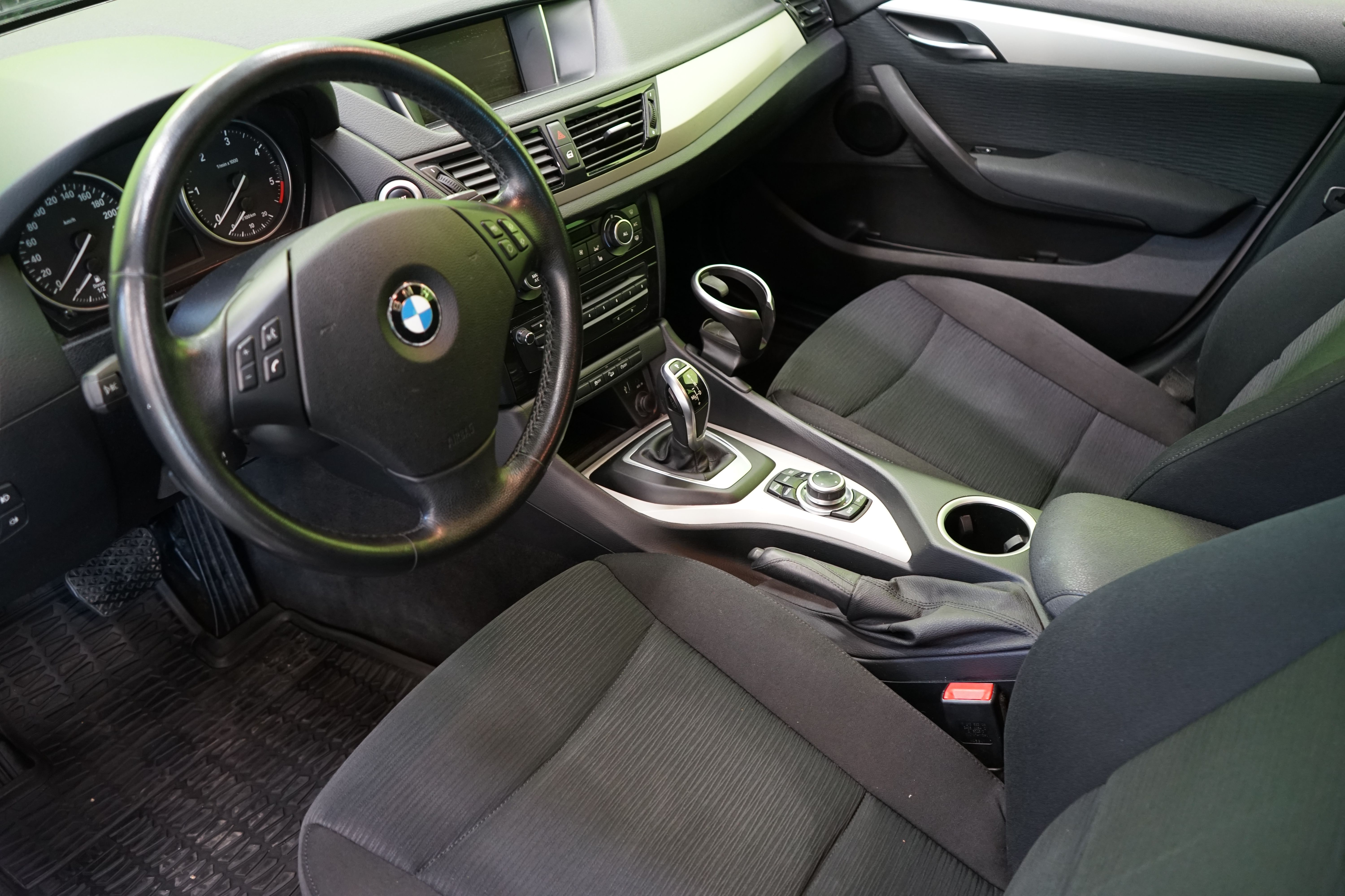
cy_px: 448
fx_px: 1083
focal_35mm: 29
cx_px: 672
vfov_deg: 45.0
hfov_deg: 63.7
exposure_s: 1/20
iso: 1600
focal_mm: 29
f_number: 4
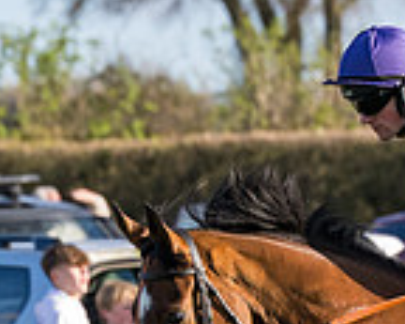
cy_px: 431
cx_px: 561
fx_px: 11296
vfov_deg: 1.6
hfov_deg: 2.1
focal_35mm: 943
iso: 400
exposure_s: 1/1600
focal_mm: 125
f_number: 4
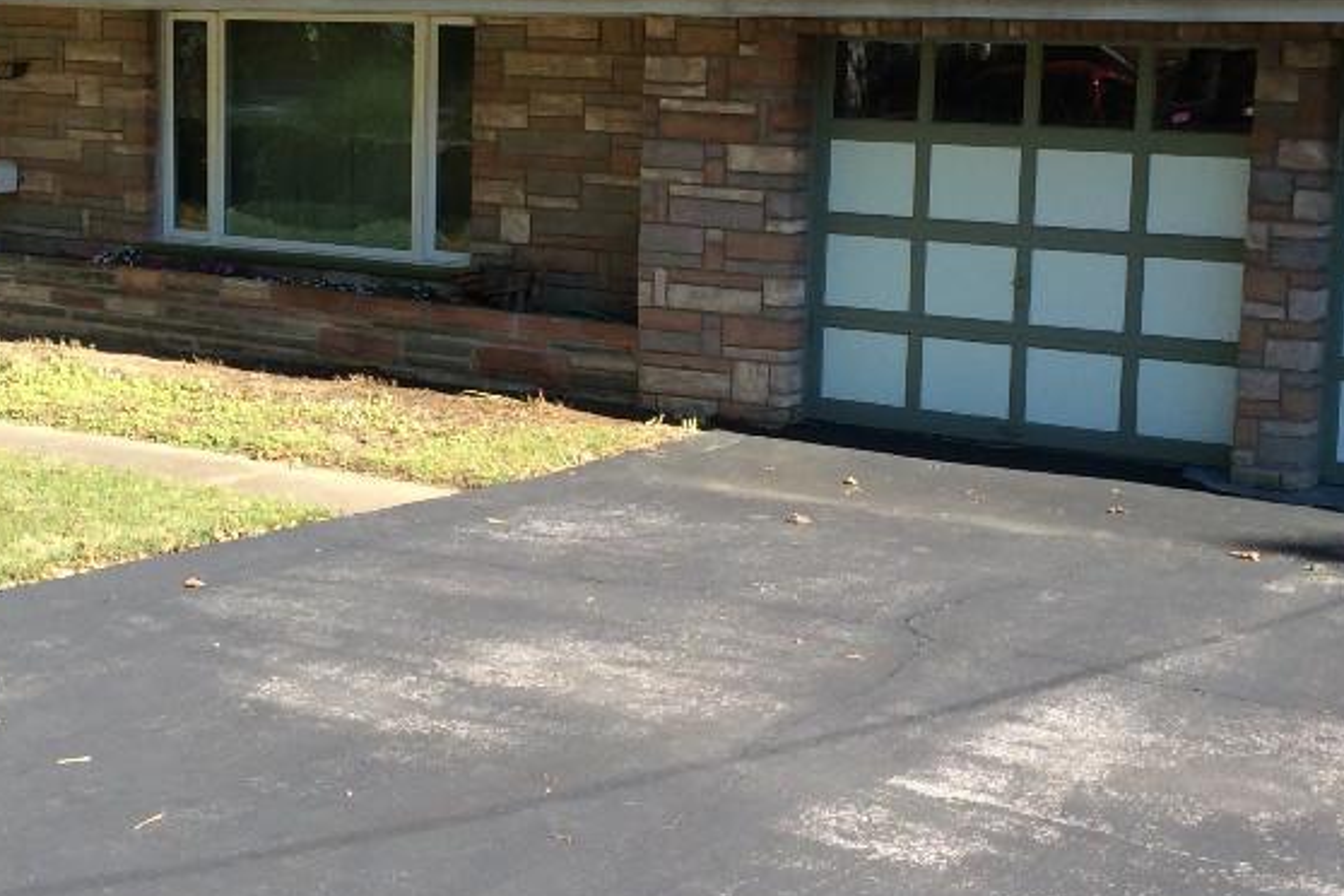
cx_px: 624
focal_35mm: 61
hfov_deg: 32.9
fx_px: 2277
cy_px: 307
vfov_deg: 22.2
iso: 32
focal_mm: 3.3
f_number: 2.4
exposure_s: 1/596
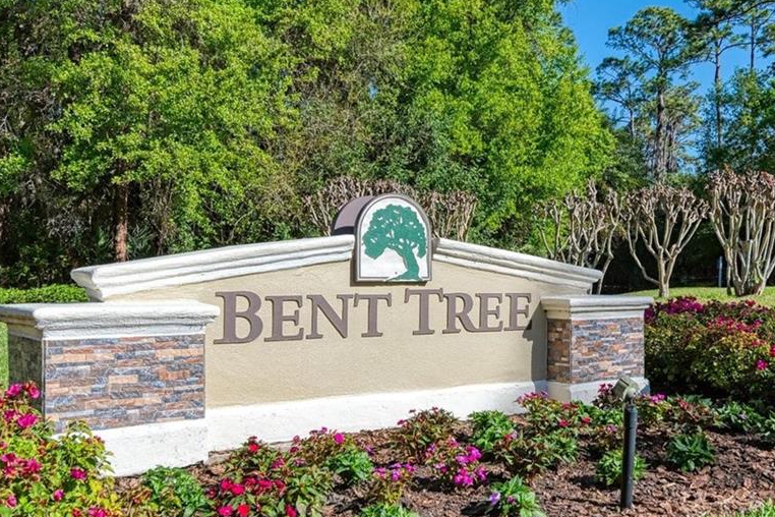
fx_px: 904
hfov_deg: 45.9
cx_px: 491
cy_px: 261
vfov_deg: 31.9
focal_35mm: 42
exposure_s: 1/500
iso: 400
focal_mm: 20
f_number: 8
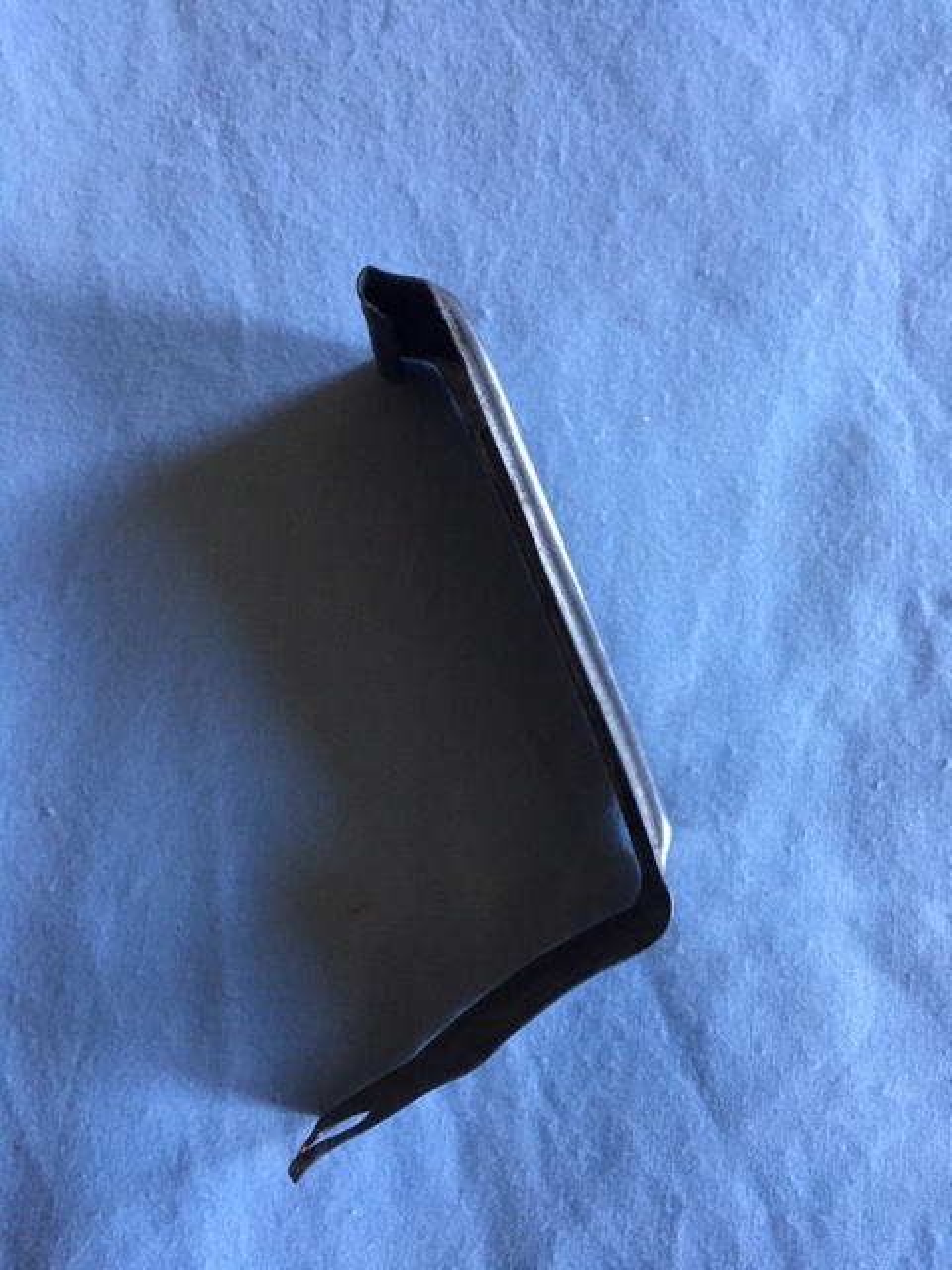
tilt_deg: -83.2
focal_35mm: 29
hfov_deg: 48.2
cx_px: 476
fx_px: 1063
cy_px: 635
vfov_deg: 61.7
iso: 200
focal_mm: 4.15
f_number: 2.2
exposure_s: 1/33
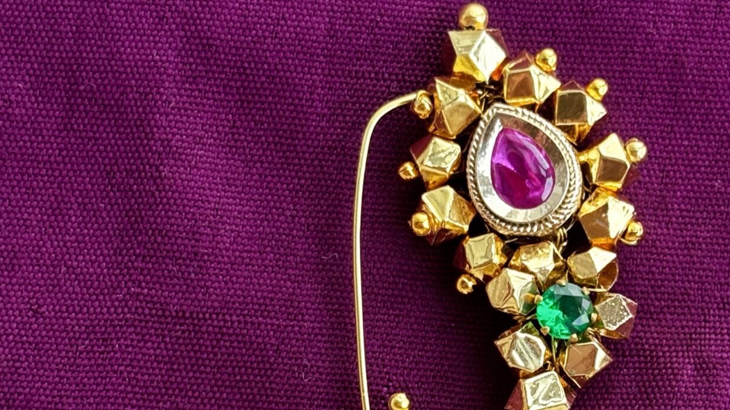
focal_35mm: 118
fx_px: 2284
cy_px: 412
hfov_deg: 18.0
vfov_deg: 10.2
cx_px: 549
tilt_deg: -81.4
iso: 80
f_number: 1.6
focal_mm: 5.96
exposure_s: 1/60
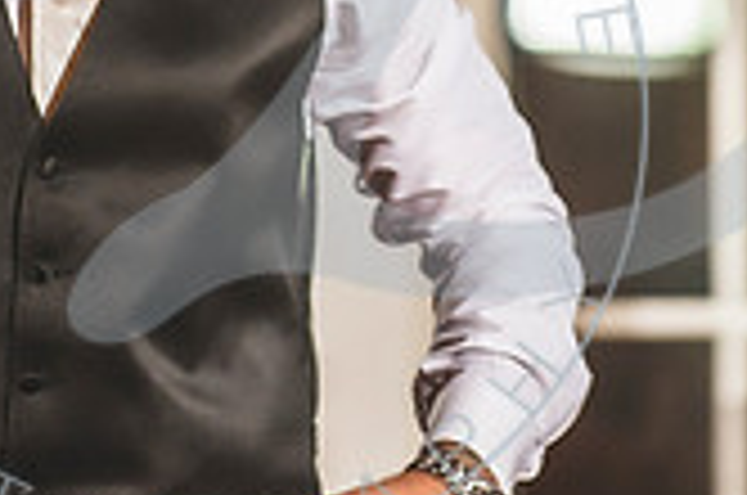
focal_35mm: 613
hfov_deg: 3.4
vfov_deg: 2.2
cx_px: 410
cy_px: -263
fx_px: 12695
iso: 1250
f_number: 2.8
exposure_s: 1/200
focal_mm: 175
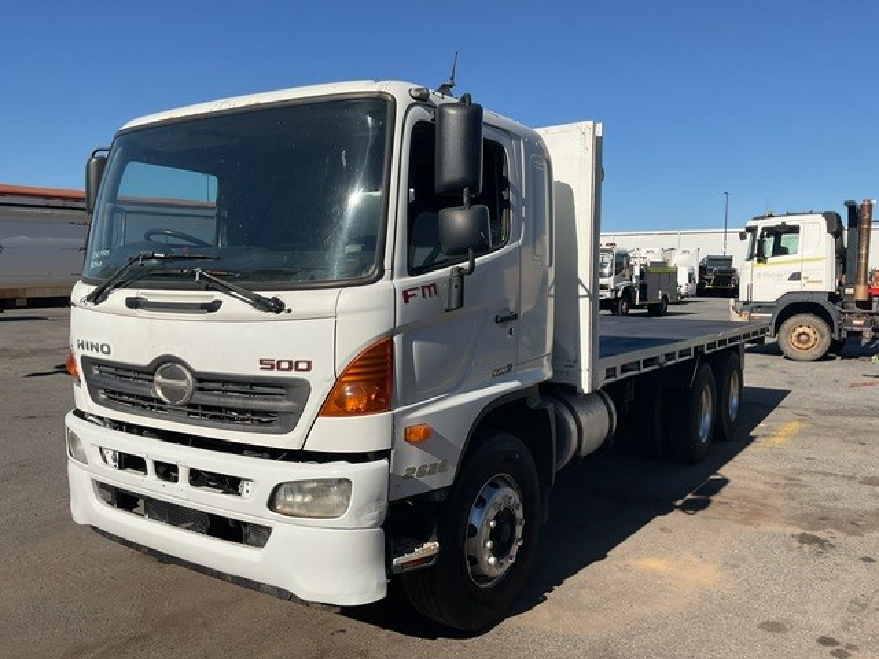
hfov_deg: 61.7
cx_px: 440
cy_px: 330
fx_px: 736
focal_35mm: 29
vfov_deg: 48.2
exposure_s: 1/3322
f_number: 1.8
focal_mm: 3
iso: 16
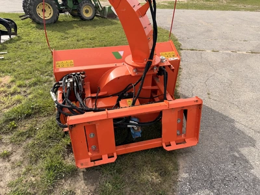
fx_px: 180
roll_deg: +1.4
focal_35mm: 24
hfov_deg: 71.6
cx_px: 130
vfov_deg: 56.8
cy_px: 98
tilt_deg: -27.1
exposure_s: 1/2525
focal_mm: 6.76
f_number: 1.78
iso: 80
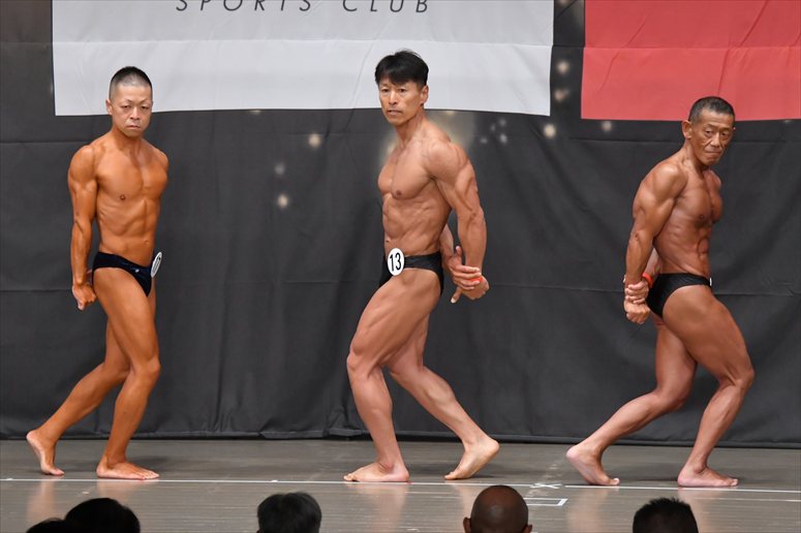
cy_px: 266
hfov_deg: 9.2
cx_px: 400
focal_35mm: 225
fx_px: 5004
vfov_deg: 6.1
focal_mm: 150
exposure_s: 1/400
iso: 5000
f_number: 5.6
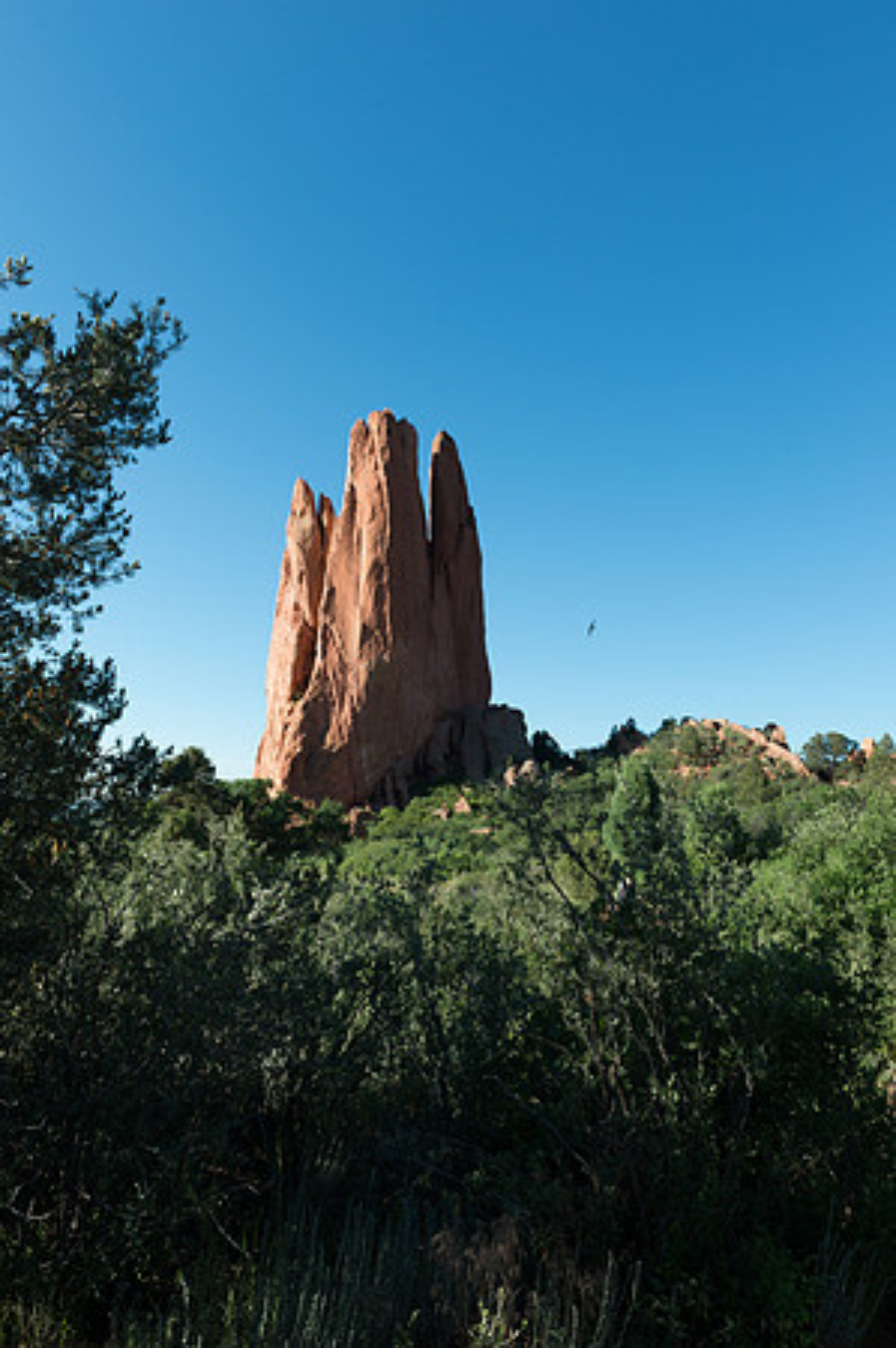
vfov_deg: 73.8
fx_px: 898
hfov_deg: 53.0
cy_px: 674
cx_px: 448
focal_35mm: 24
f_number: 11
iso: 360
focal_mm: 24
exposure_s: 1/320
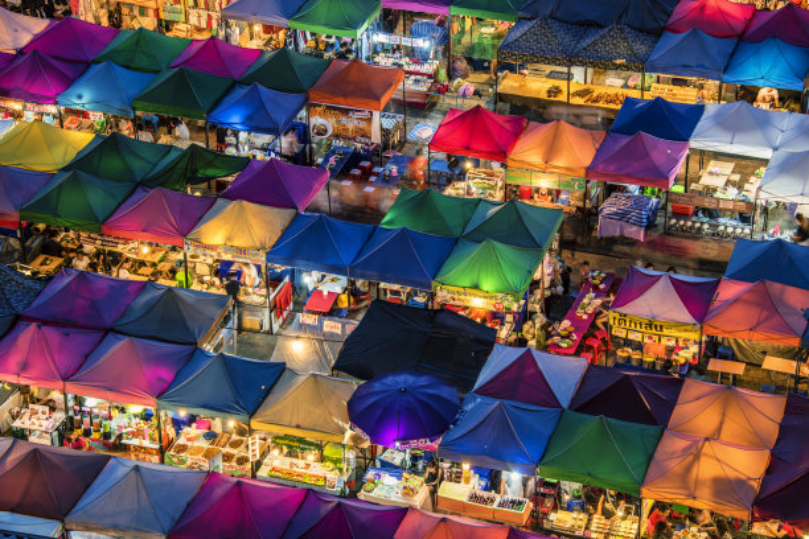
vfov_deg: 14.9
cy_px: 270
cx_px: 404
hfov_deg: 22.1
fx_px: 2067
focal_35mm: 92
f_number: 8
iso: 64
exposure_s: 1.6
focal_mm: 92
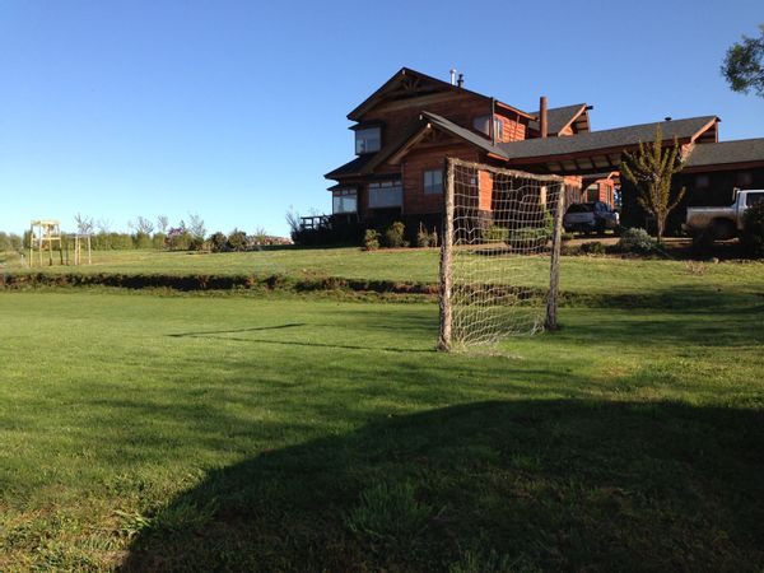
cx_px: 382
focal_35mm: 33
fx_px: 728
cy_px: 286
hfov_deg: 55.4
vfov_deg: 42.9
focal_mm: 4.13
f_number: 2.4
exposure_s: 1/847
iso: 50
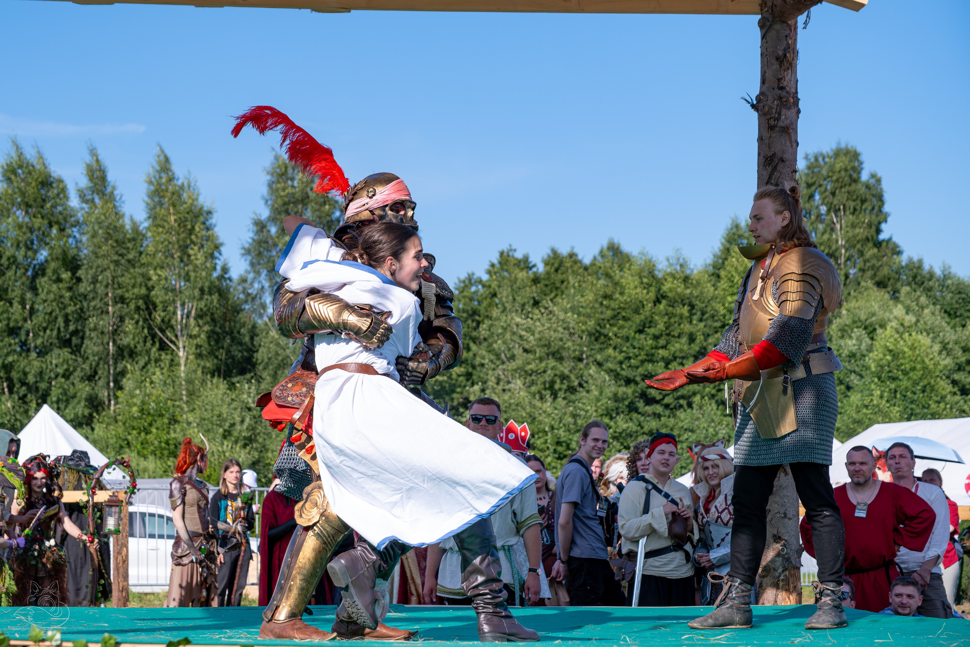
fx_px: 2146
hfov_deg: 25.5
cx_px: 426
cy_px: 284
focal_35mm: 80
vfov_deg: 17.1
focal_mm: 47
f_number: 4
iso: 160
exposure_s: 1/1000
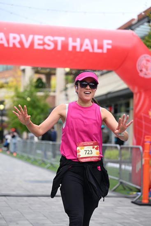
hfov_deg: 17.5
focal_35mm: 78
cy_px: 113
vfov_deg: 26.0
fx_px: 490
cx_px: 76
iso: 640
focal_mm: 78
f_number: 2.8
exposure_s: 1/2000
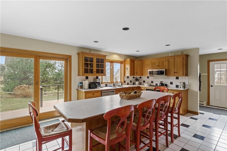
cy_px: 76
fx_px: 104
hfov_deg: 95.0
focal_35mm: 16
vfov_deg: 72.0
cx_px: 114
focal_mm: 11
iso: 1000
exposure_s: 1/10
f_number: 8
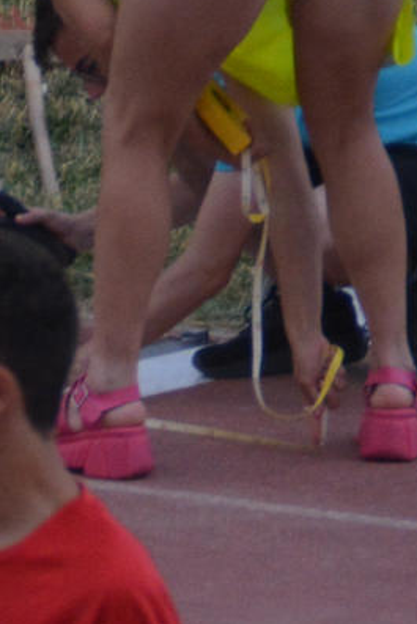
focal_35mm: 1161
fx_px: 20153
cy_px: 751
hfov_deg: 1.2
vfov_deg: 1.8
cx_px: -164
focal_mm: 150
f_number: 6.3
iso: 1100
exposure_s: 1/500
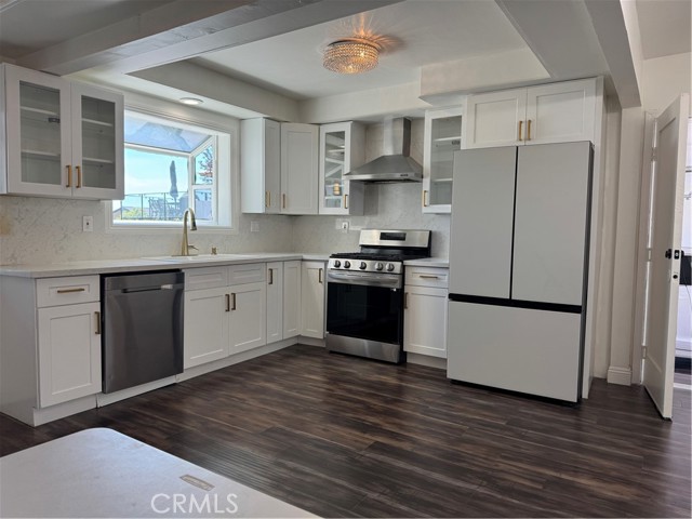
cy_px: 260
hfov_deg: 71.6
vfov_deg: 56.8
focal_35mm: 24
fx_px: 480
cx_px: 346
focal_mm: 6.76
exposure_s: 1/202
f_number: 1.78
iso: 64
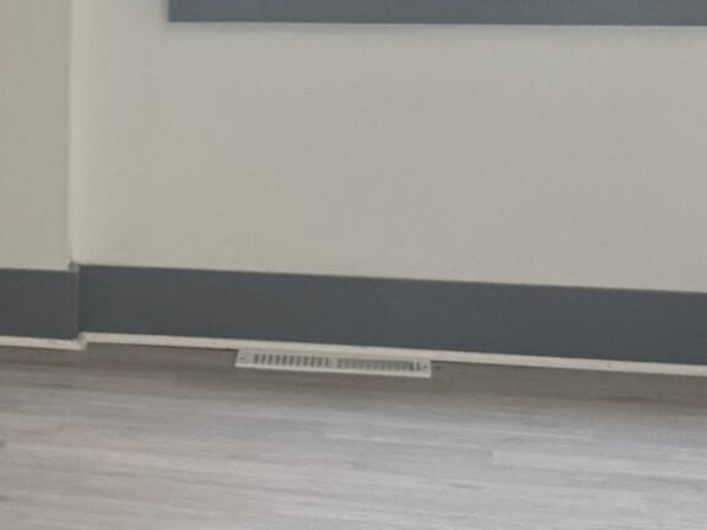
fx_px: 2553
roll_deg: +2.2
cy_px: 193
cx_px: -722
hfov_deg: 13.4
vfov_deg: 11.8
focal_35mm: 125
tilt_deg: -9.4
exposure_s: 1/201
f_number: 1.78
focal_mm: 6.76
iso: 200
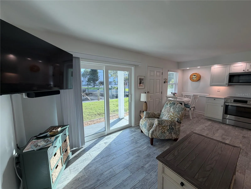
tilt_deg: -4.6
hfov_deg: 102.1
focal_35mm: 14
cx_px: 126
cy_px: 94
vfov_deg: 85.7
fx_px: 102
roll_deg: +0.9
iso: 50
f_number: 2.2
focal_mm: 2.22
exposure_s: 1/120
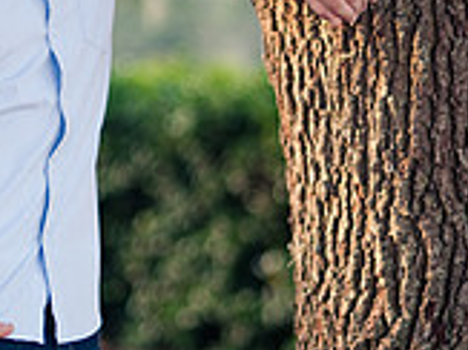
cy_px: 80
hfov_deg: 8.8
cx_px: 59
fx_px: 3040
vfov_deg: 6.6
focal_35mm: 225
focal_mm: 85
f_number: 1.8
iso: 200
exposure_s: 1/250
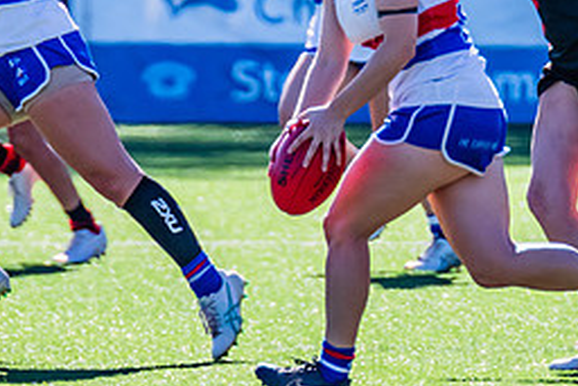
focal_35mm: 1906
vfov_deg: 0.7
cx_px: 362
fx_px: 30618
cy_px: 44
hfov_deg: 1.1
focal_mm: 600
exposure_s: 1/1250
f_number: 9
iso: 800
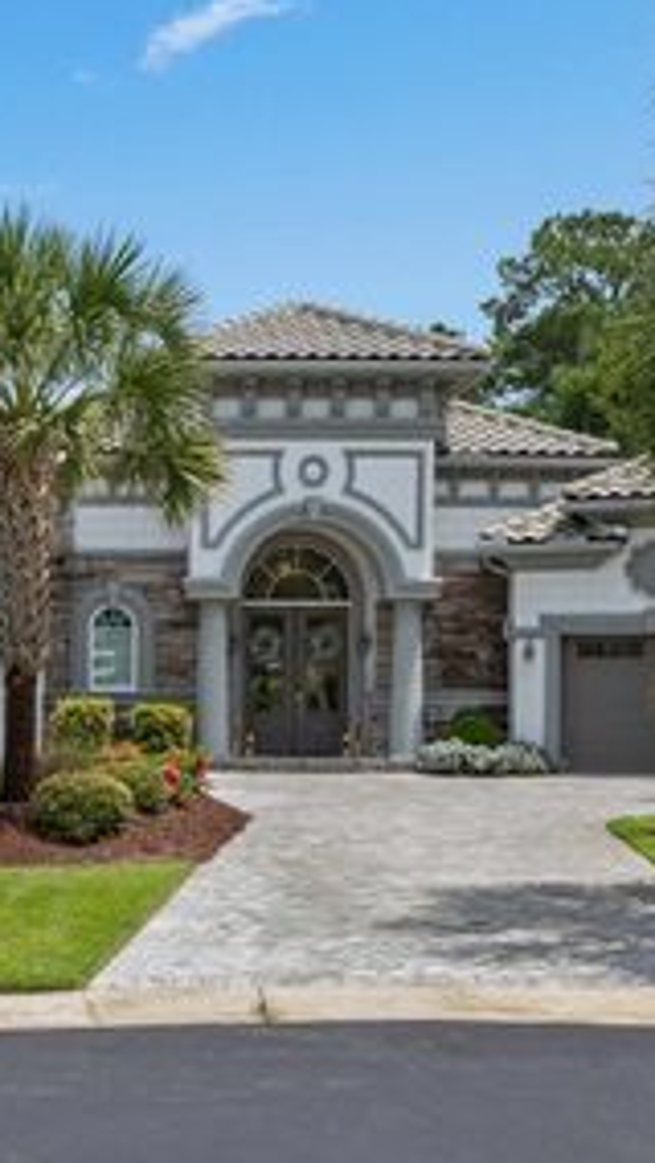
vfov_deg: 42.9
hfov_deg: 24.5
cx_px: 123
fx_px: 1480
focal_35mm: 48
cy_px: 571
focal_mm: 26
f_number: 8
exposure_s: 1/250
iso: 250
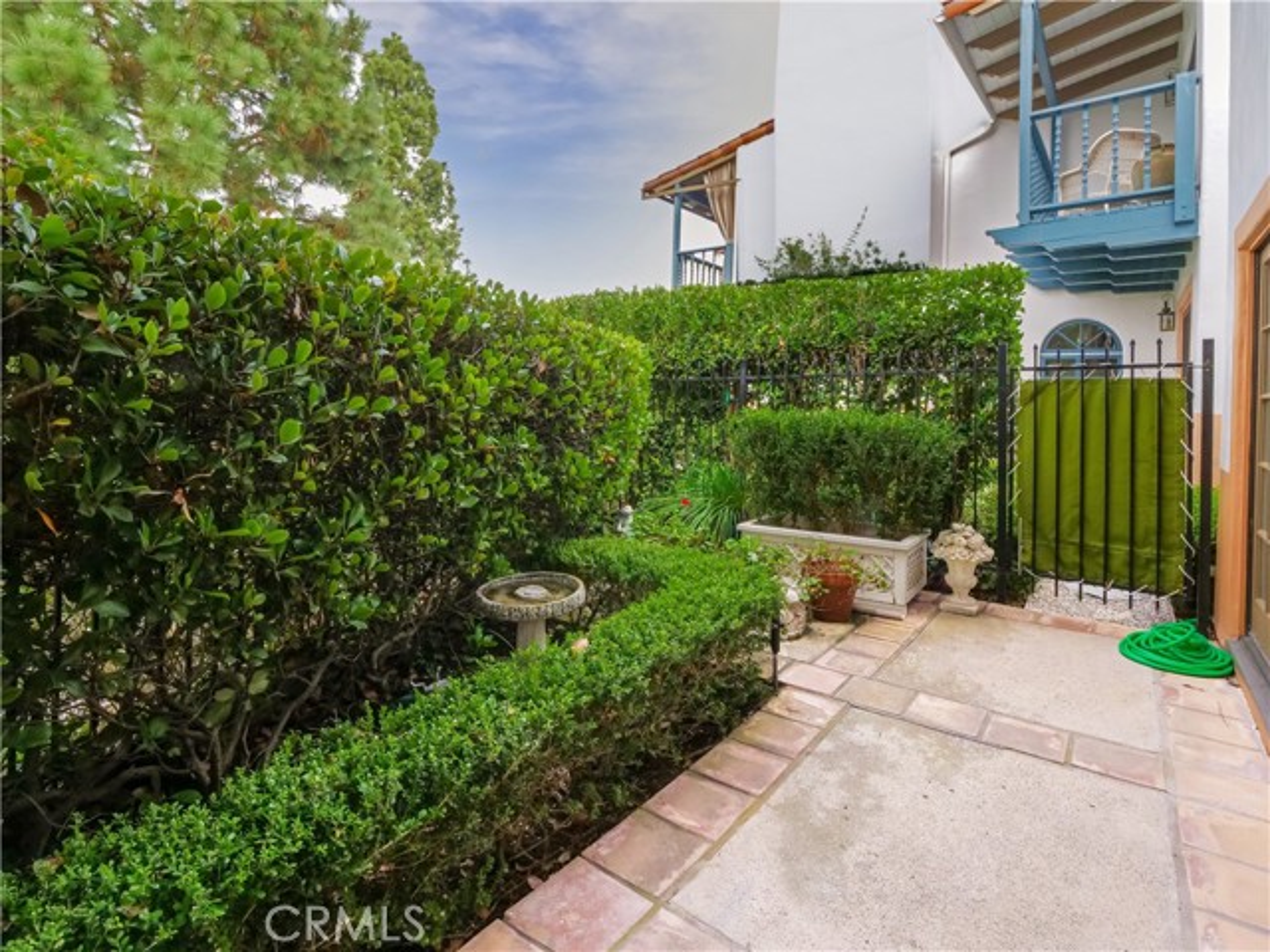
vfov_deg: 78.1
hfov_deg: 94.5
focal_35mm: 16
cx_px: 635
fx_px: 587
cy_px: 476
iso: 1250
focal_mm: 8
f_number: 10
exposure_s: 1/100
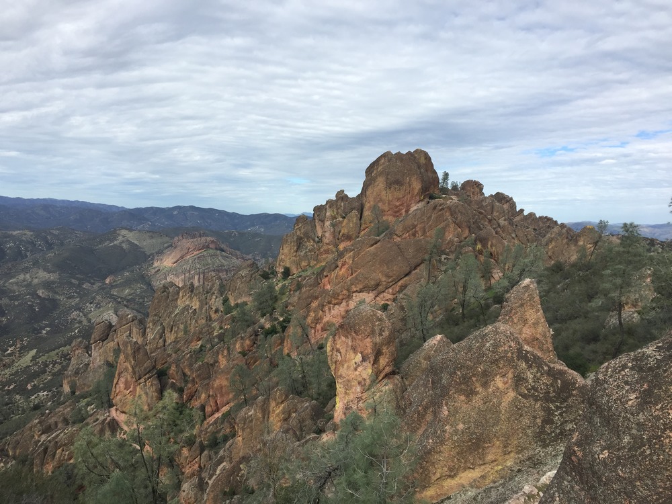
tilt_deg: -3.8
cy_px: 252
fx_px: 563
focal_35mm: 29
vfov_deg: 48.2
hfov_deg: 61.7
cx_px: 336
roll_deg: -2.8
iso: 32
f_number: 2.2
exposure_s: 1/1163
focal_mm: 4.15
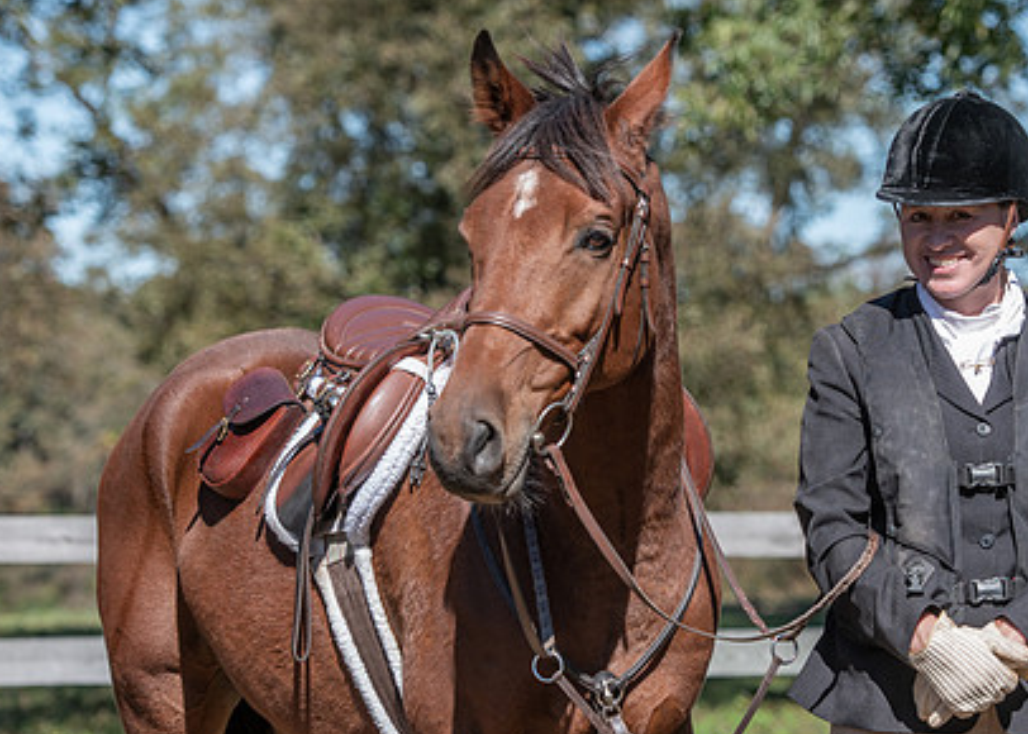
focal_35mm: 175
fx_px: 5109
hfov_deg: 11.5
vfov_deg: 8.2
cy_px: 407
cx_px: 669
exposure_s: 1/250
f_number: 4.5
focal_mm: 102
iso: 100
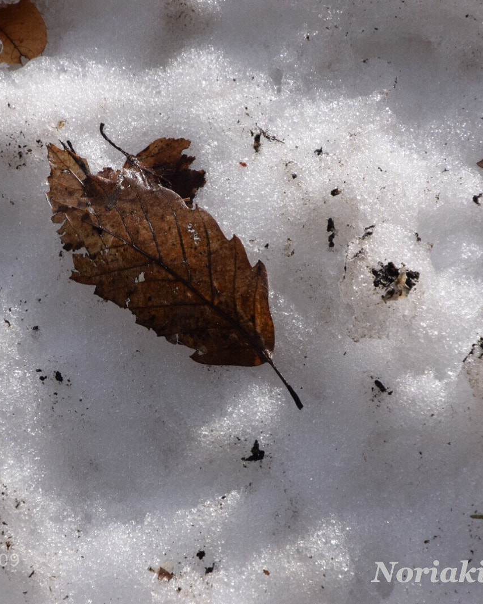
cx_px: 177
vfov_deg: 4.9
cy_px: 302
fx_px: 7000
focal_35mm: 392
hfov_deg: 4.0
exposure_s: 1/2500
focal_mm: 185
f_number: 10
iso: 1000
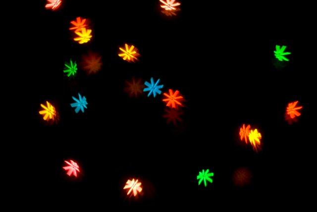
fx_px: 661
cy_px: 106
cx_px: 158
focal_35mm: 75
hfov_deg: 27.0
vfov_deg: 18.2
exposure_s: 1/100
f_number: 1.4
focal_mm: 50
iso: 100
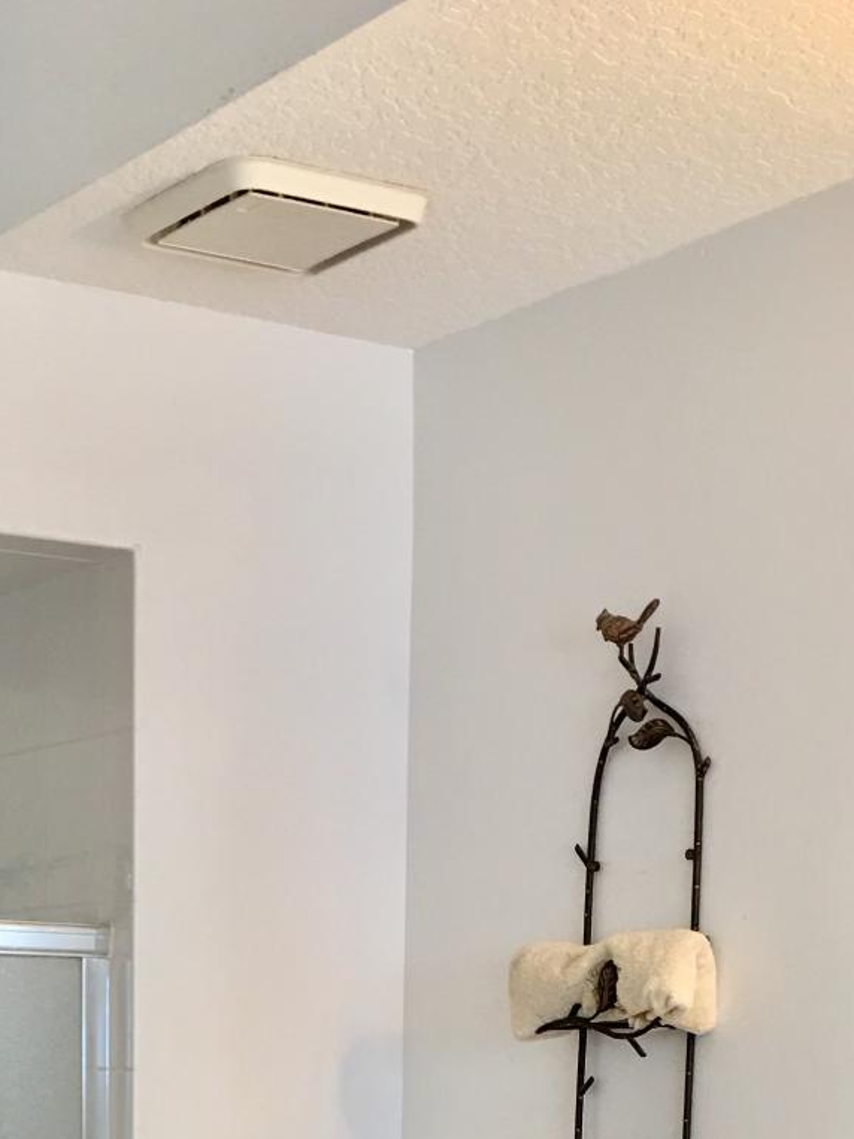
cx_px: 209
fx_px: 2501
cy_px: 1397
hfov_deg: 19.2
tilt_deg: -7.7
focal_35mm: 76
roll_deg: -0.5
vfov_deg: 23.3
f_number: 2.2
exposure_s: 1/30
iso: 32
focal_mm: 4.15
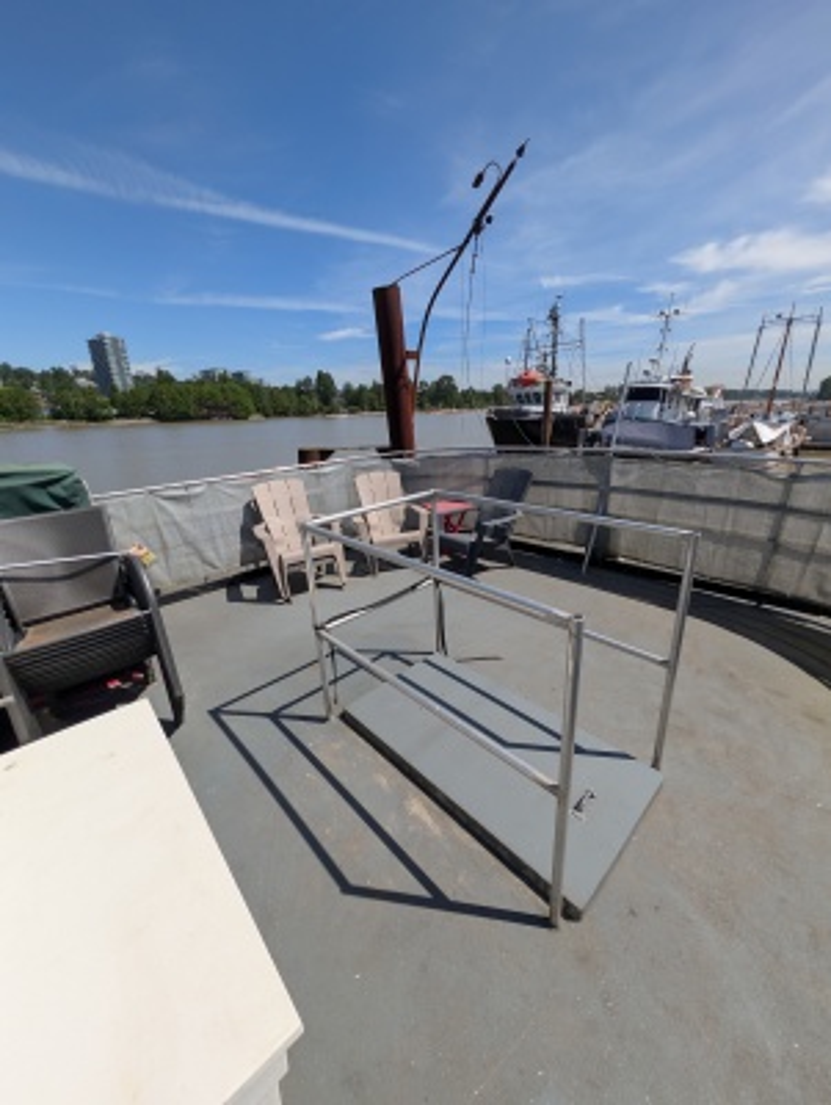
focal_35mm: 12
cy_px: 552
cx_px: 416
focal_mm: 2.02
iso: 50
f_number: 1.7
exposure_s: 1/4444
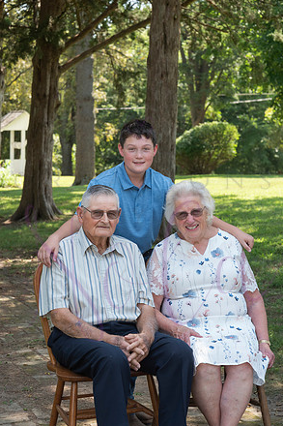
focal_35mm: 87
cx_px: 143
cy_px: 215
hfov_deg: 15.7
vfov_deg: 23.4
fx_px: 1027
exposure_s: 1/160
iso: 500
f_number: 8
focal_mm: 85
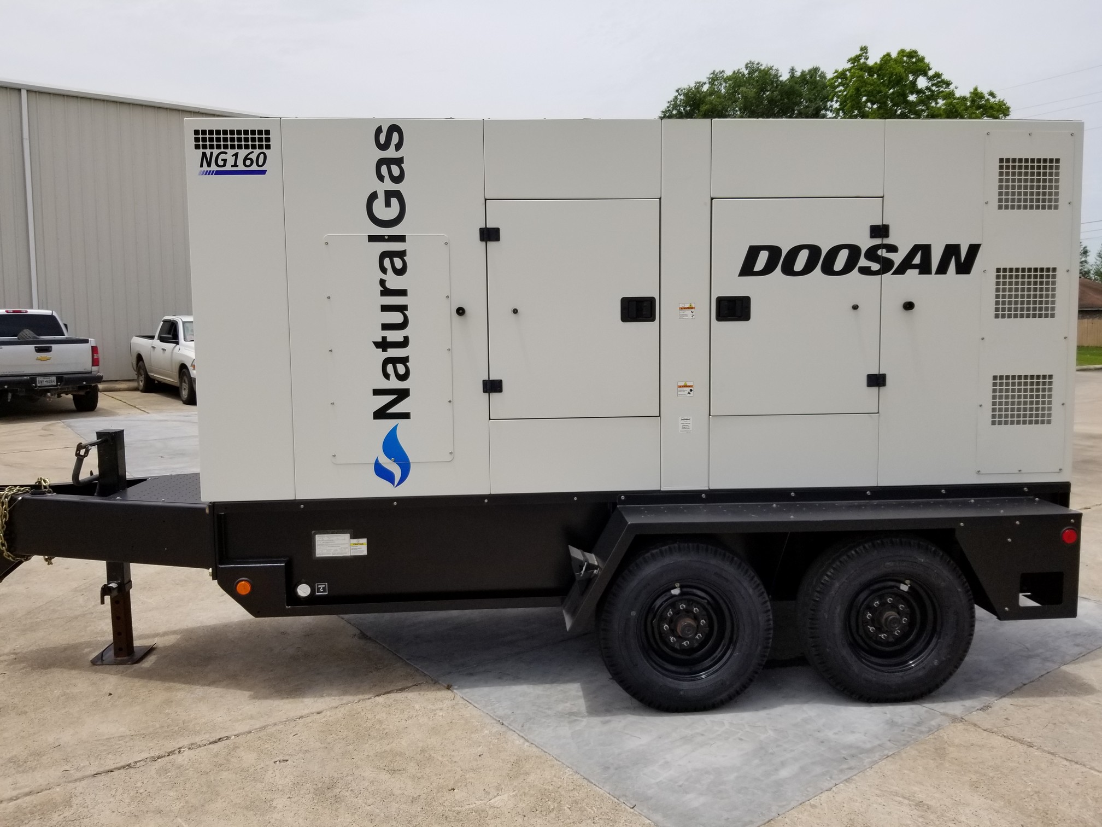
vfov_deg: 53.1
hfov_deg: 67.3
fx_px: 828
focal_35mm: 26
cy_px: 414
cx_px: 551
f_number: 1.7
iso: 50
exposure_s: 1/3232
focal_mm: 4.25
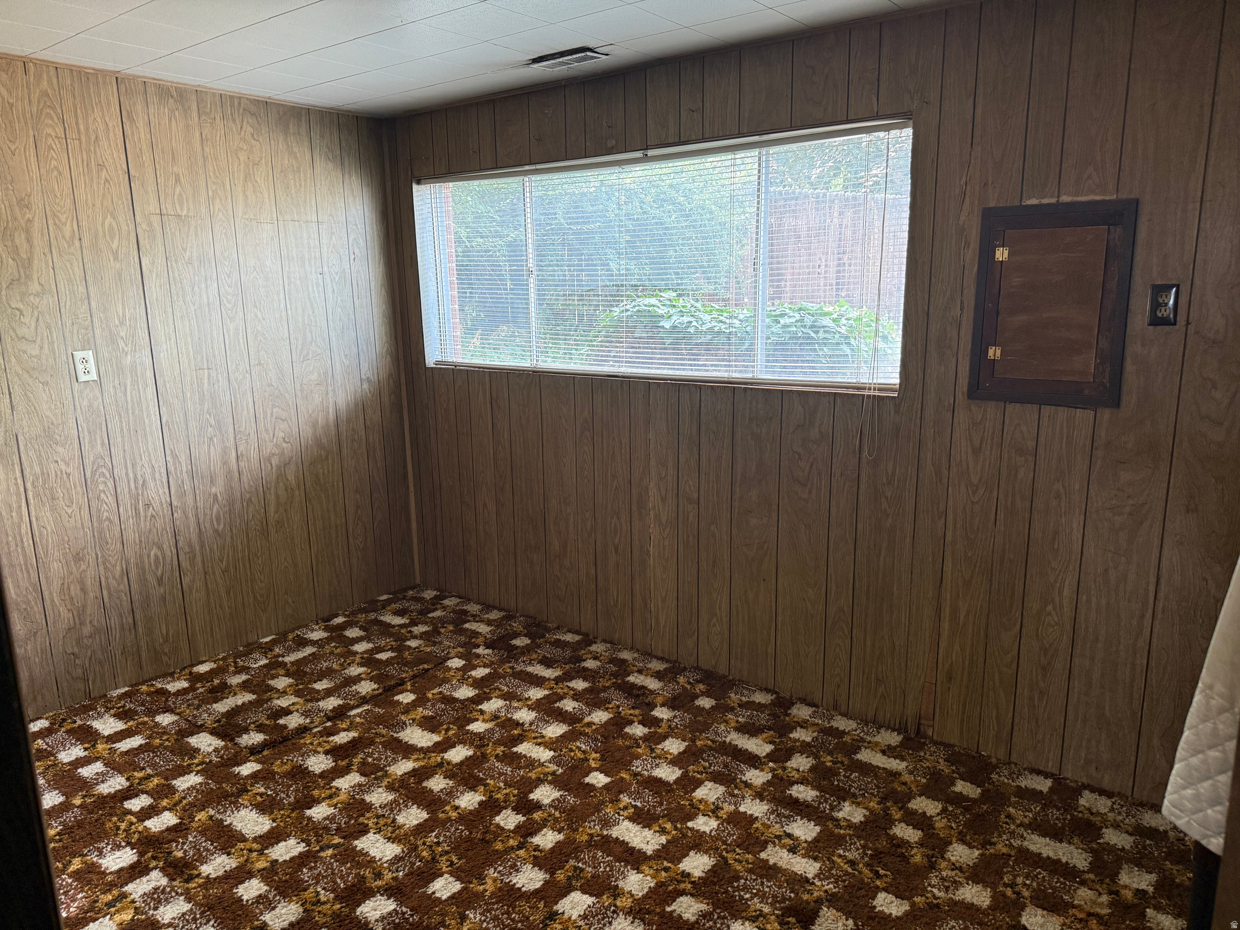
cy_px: 465
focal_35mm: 24
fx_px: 860
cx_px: 620
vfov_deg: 56.8
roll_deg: +0.4
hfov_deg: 71.6
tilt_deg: -11.2
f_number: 1.78
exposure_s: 1/60
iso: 250
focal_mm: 6.76
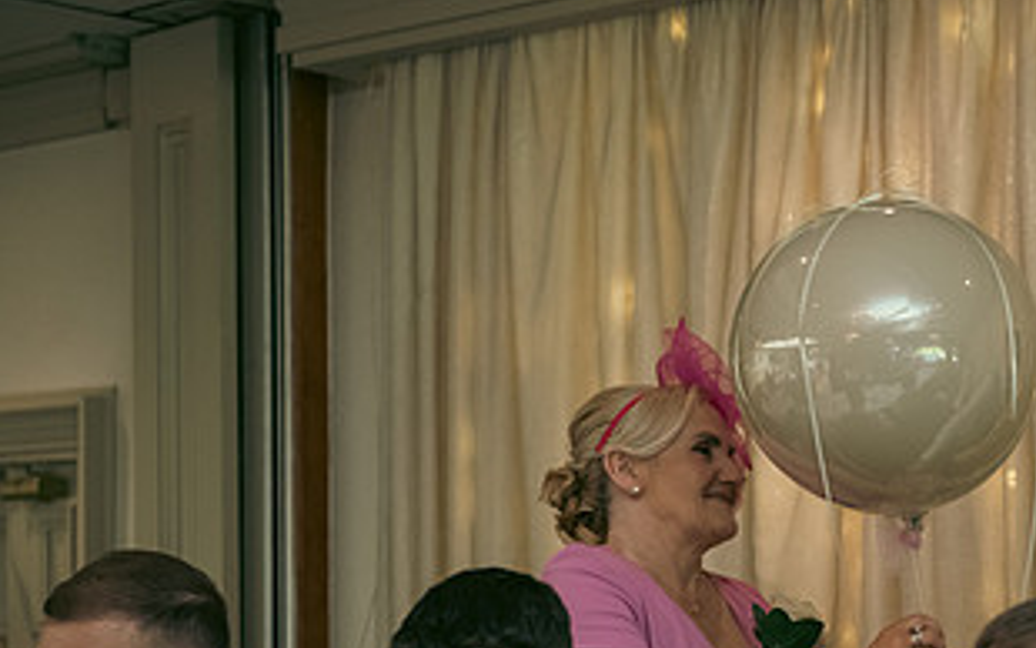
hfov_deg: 19.5
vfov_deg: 12.4
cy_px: 593
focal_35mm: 105
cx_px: 912
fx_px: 2966
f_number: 3.5
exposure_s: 1/160
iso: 800
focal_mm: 55
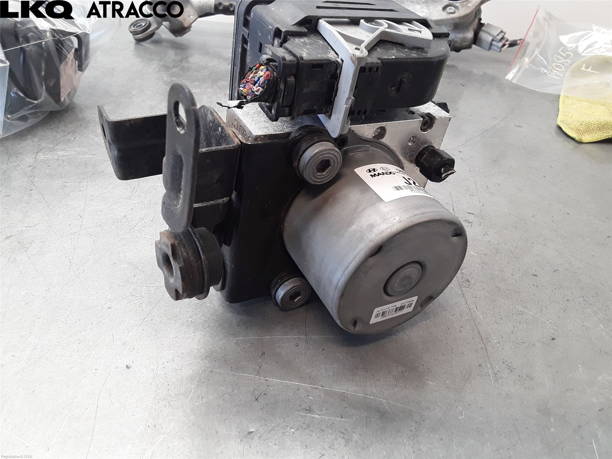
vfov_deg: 49.7
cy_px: 230
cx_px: 306
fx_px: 495
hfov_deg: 63.4
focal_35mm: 28
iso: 50
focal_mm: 2.91
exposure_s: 1/50
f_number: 1.9
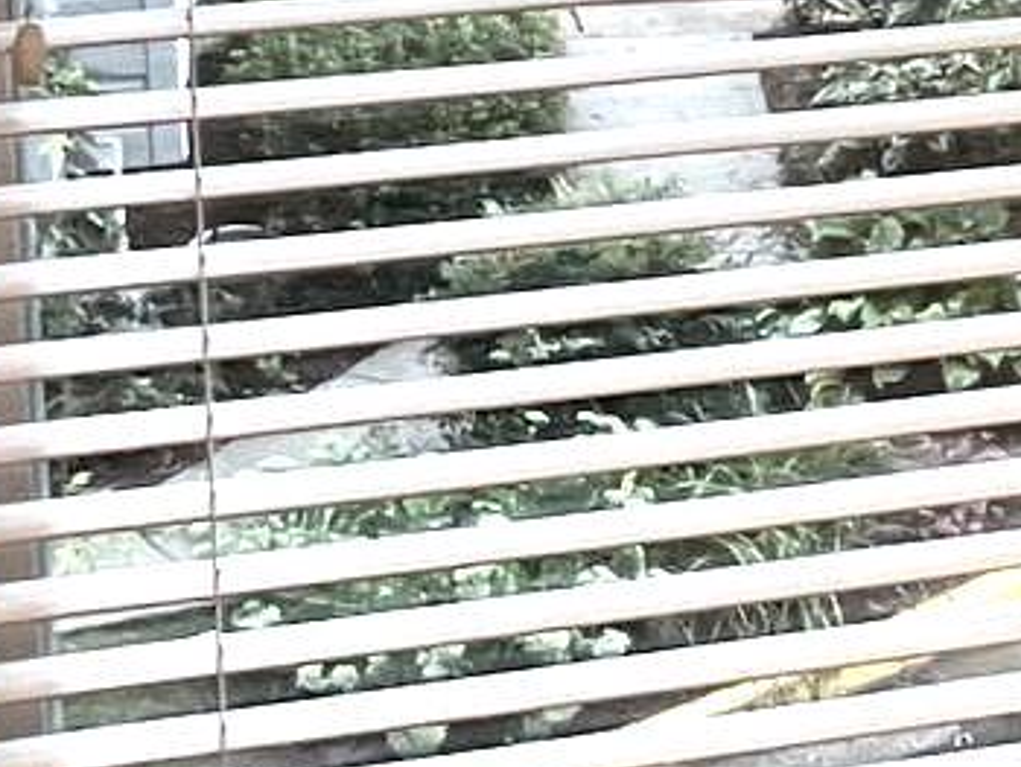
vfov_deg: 9.3
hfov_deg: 11.1
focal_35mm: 152
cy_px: -592
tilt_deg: -10.8
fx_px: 4486
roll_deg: -1.9
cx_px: 2386
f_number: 1.6
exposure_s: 1/60
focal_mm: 4.2
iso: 250
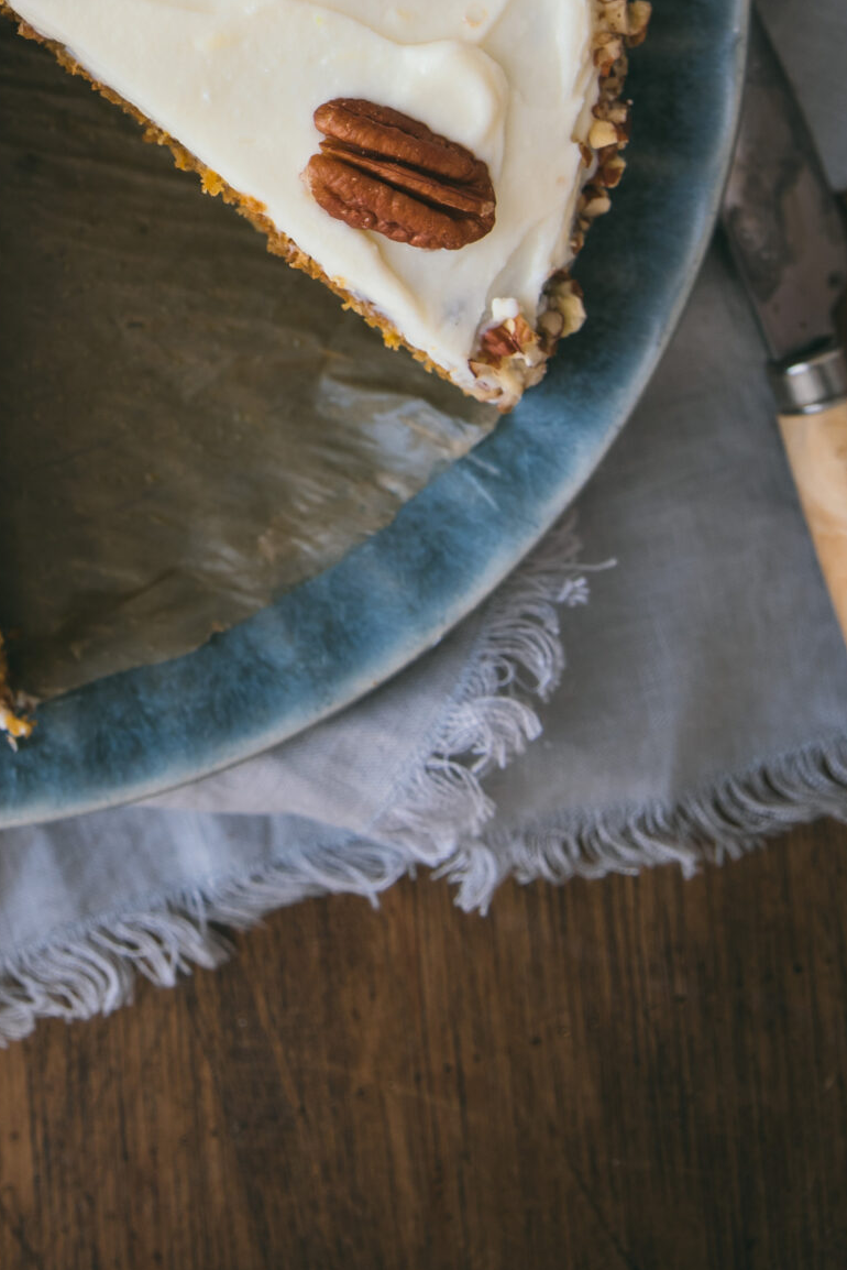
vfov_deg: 26.6
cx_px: -80
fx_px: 2504
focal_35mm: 71
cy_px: -64
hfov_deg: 18.5
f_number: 4
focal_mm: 32
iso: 200
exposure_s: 1/50
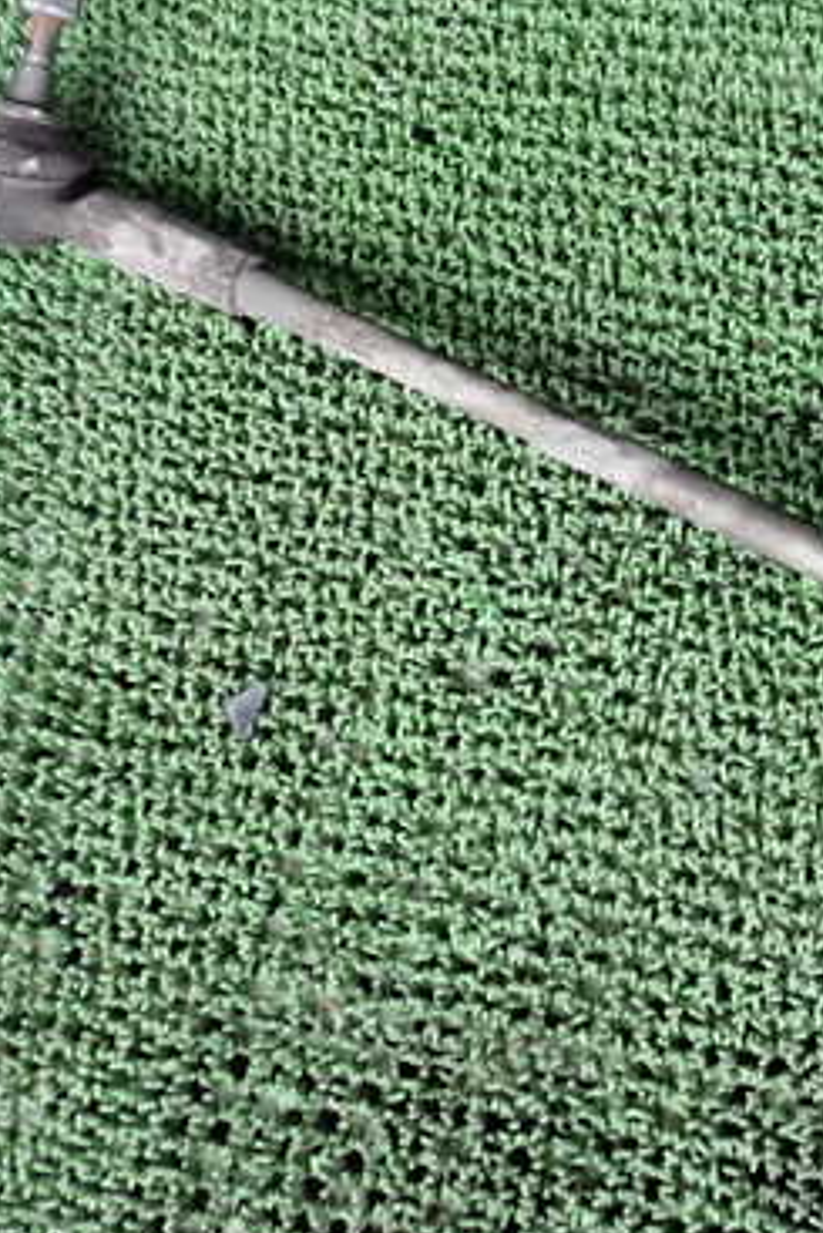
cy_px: 558
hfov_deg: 25.2
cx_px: 826
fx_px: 1747
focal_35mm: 51
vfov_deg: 38.8
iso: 1600
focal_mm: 5.4
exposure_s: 1/320
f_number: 2.3
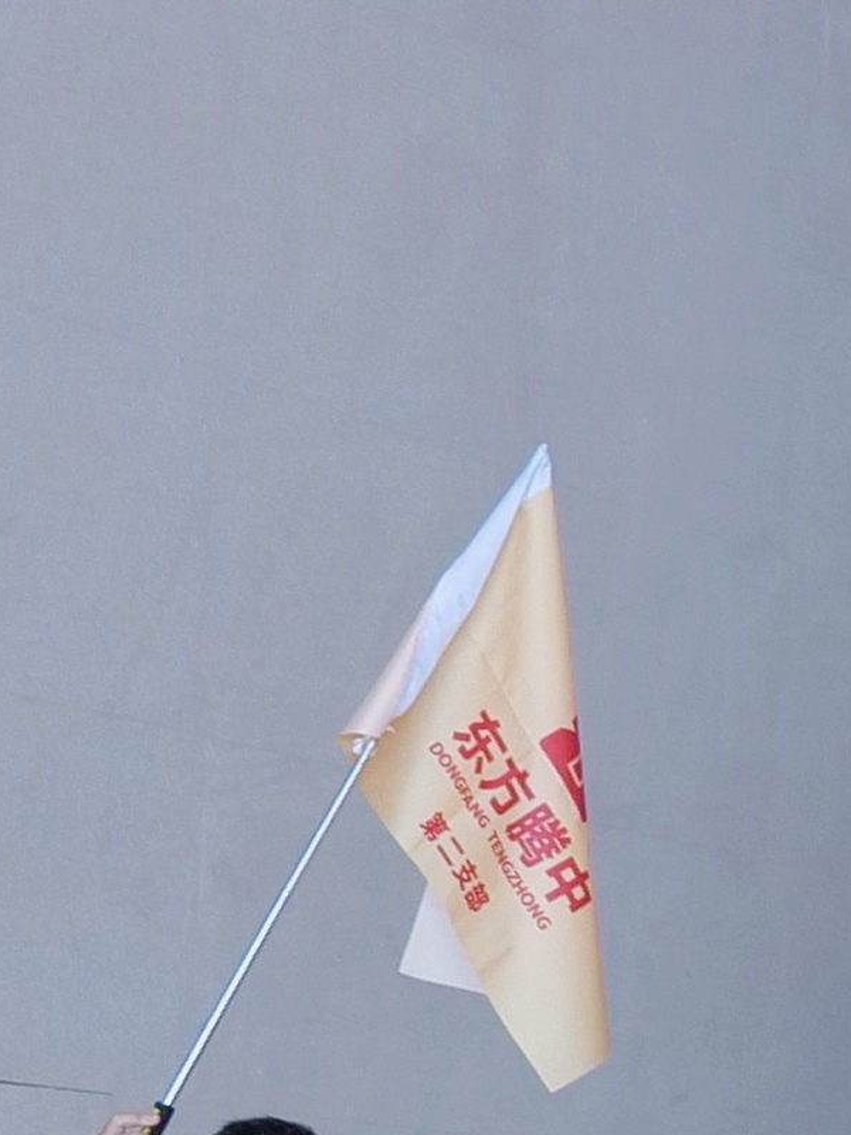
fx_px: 6851
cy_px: 829
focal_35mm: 209
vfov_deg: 9.5
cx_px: 3815
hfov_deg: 5.7
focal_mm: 29
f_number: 5
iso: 1600
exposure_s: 1/200
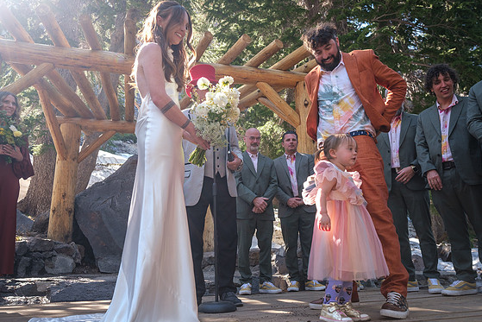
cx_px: 236
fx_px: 375
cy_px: 164
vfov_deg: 46.4
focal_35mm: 28
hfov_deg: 65.5
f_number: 3.6
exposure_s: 1/180
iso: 250
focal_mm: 18
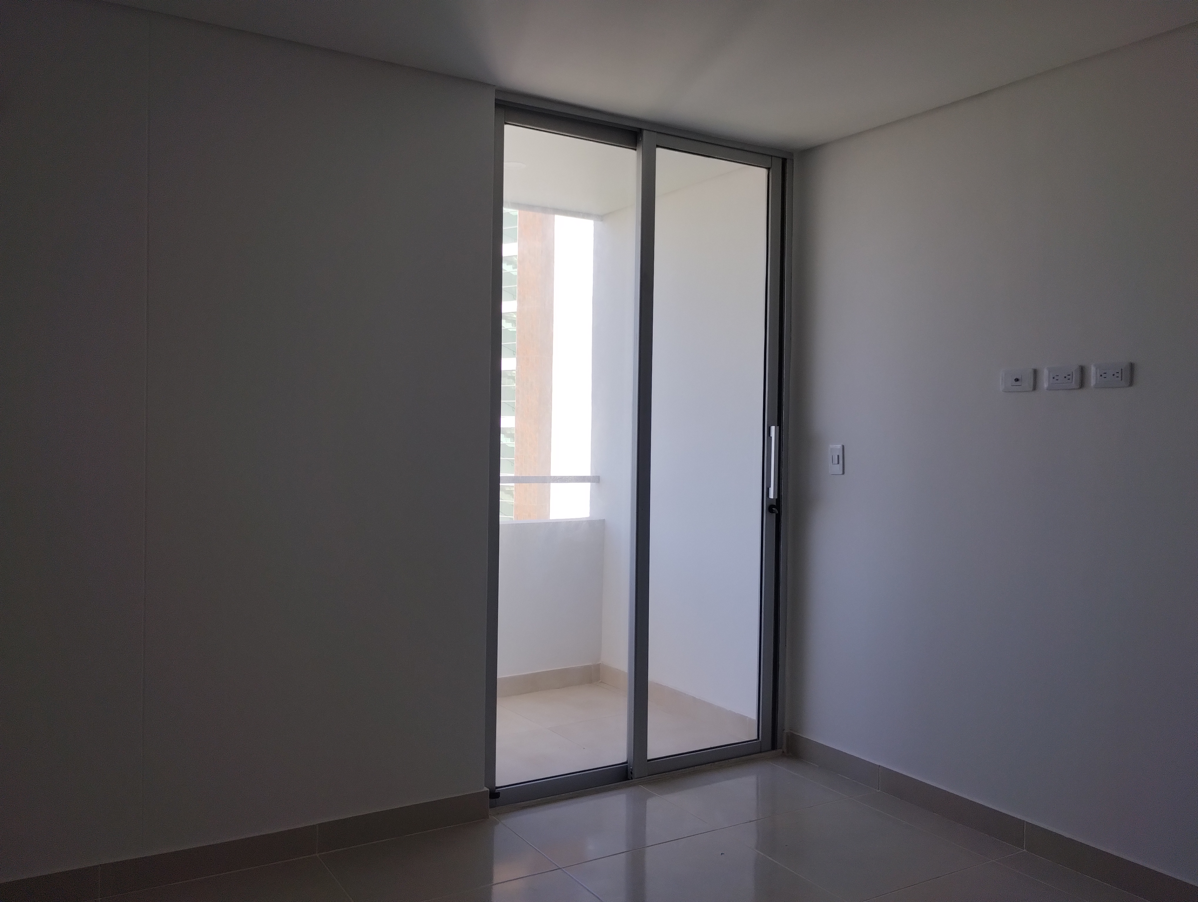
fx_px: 970
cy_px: 451
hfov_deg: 63.4
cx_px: 599
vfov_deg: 49.9
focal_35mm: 28
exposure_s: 1/377
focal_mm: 4.27
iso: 100
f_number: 1.8
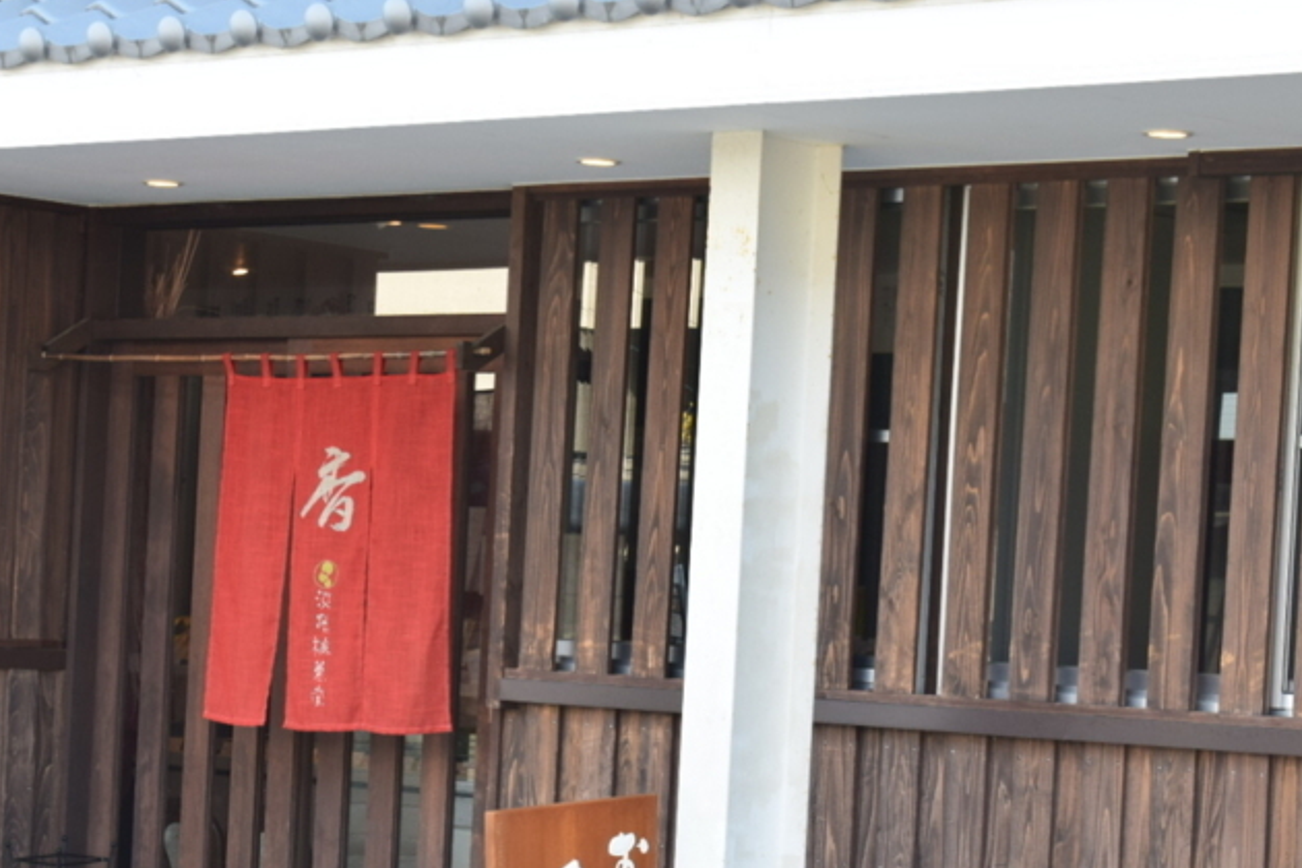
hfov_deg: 17.4
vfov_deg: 11.7
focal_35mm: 117
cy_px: 677
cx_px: 374
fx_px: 4231
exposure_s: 1/80
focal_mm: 48
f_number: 8
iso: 400
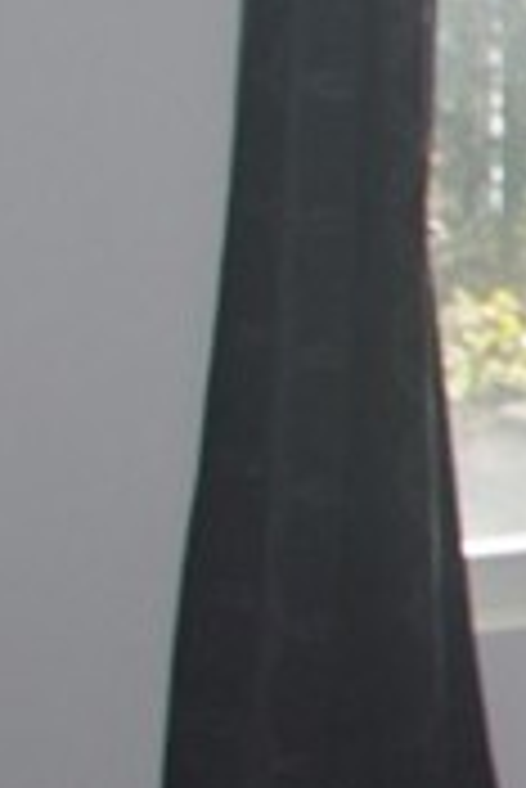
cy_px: -68
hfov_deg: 6.9
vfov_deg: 12.8
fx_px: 3456
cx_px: 2010
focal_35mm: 158
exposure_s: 1/80
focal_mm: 18
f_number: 5.6
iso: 400
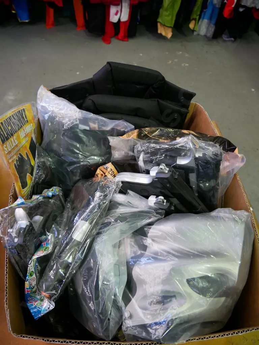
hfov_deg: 56.8
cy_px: 172
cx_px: 130
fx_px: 239
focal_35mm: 24
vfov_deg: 71.6
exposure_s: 1/60
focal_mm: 12
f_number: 3.5
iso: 800
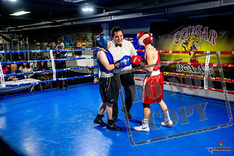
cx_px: 117
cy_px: 78
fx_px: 228
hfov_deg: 54.4
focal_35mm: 35
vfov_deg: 37.9
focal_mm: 35
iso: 5000
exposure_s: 1/800
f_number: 2.8
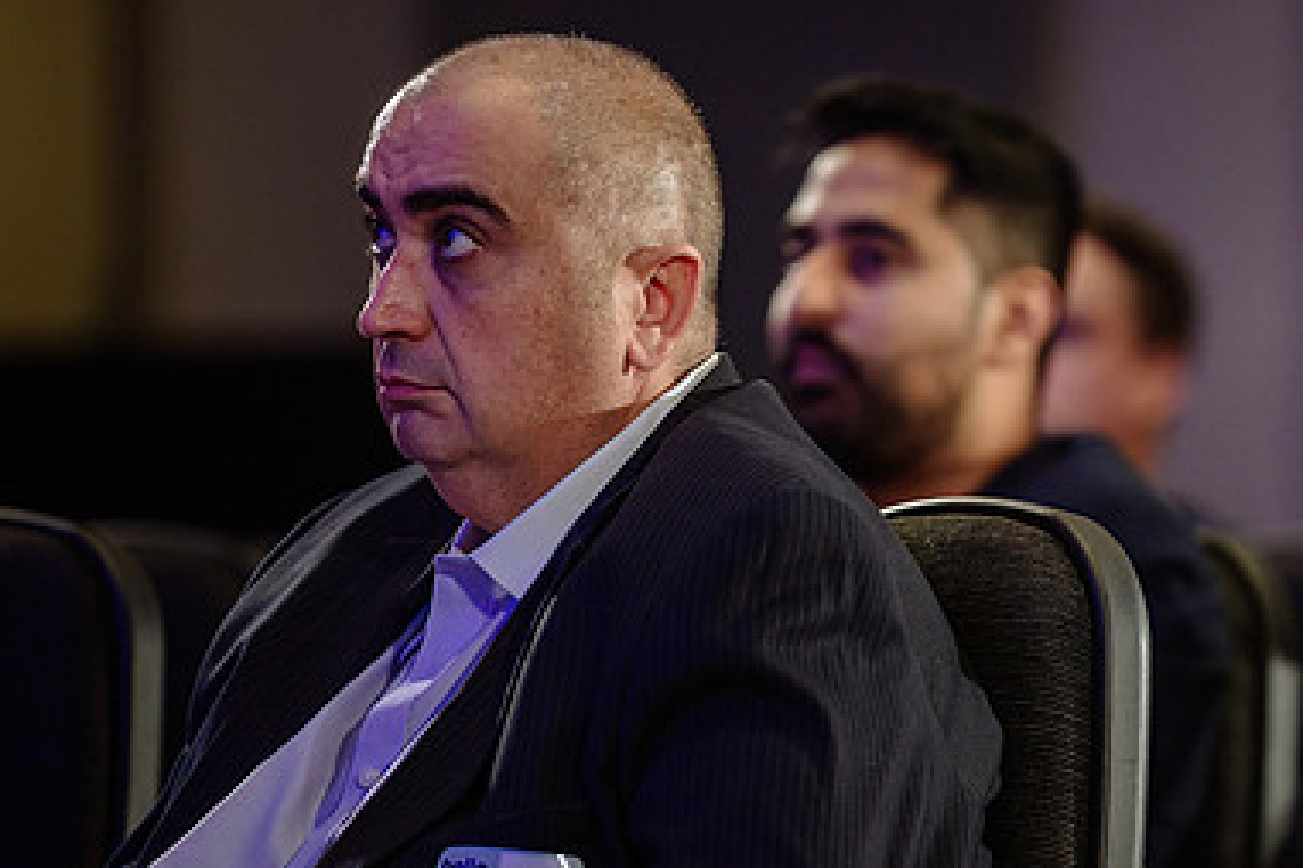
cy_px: 707
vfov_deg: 3.4
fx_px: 14802
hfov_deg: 5.0
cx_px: 849
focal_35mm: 409
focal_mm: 200
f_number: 2.8
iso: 1600
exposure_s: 1/80
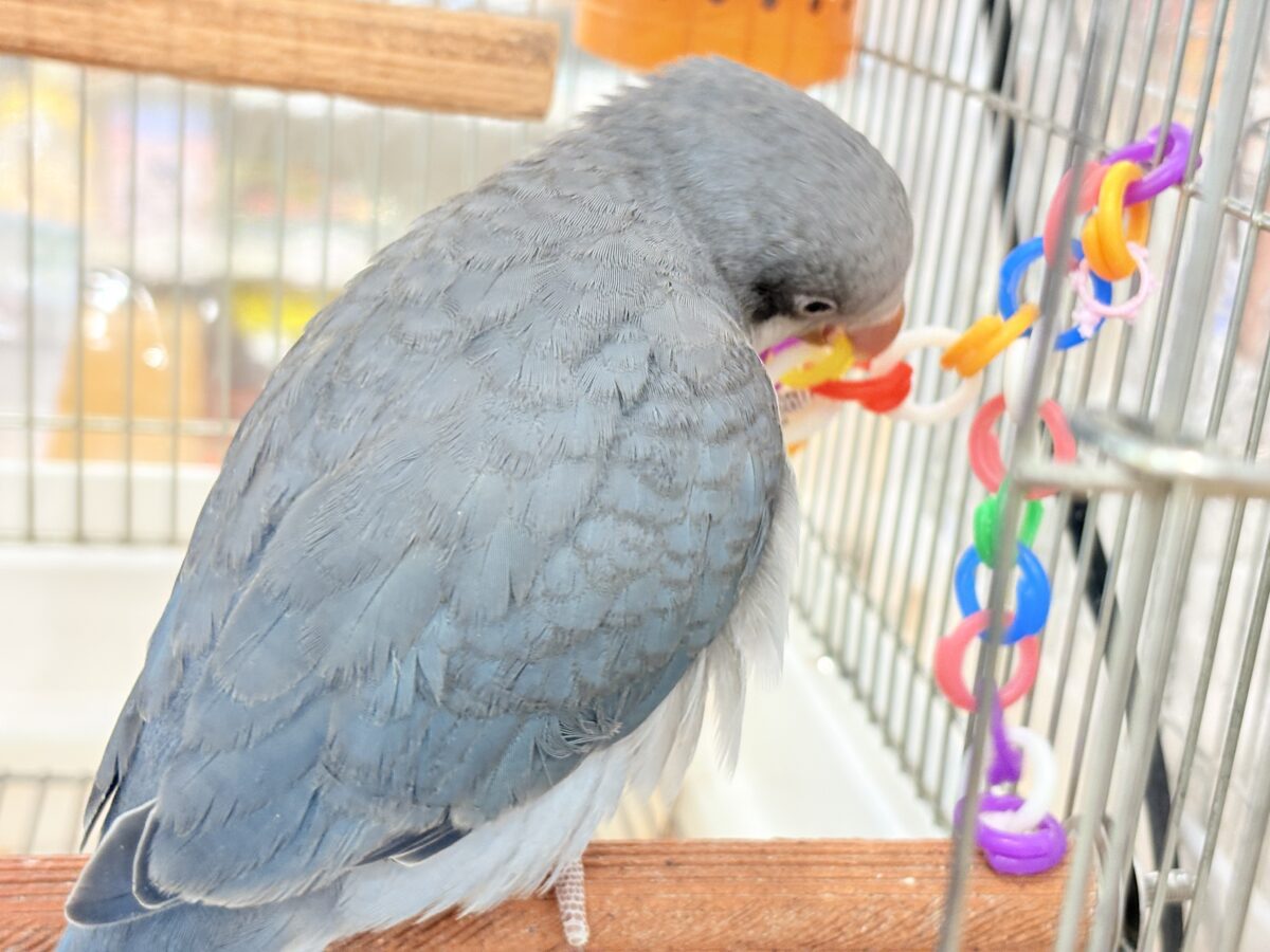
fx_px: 1908
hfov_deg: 36.8
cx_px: 635
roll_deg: -5.4
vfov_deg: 28.0
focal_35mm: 52
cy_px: 476
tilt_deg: -19.1
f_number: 1.6
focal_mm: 5.96
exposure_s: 1/33
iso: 125
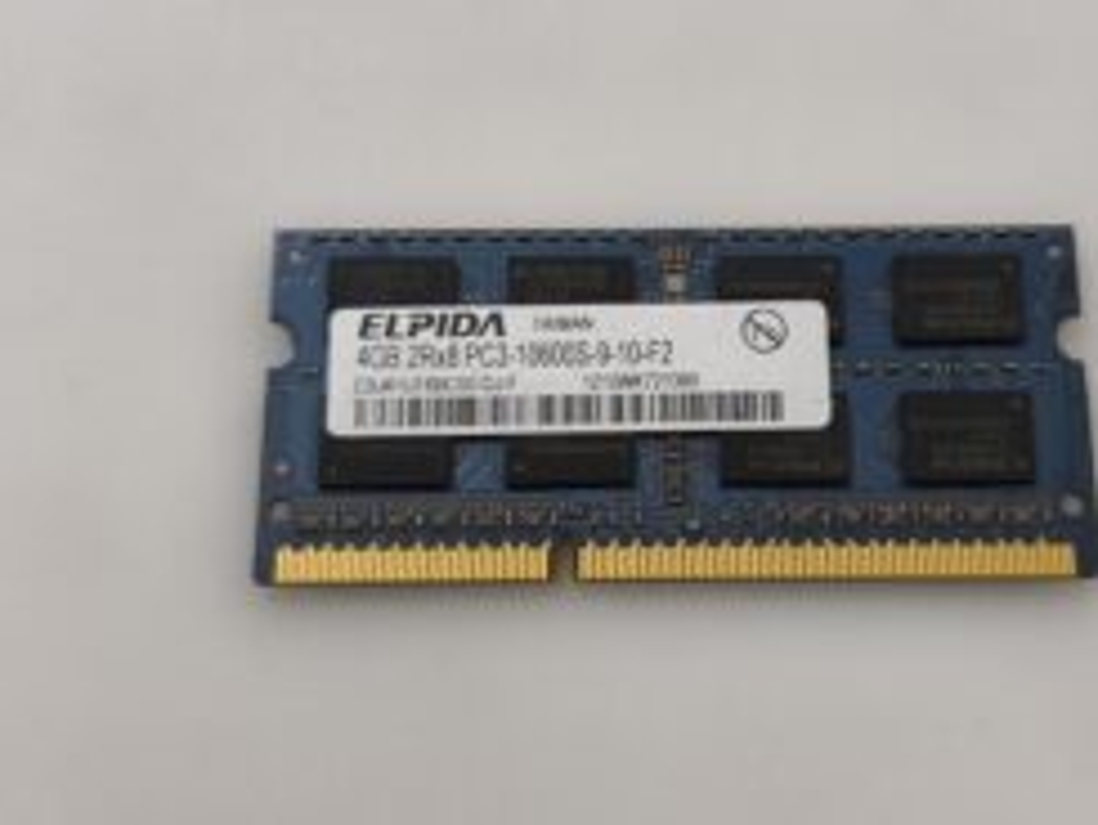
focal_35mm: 50
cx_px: 672
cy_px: 339
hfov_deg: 38.0
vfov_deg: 29.1
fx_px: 1587
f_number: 1.6
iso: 400
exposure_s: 1/50
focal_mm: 6.57
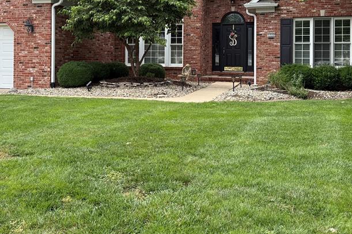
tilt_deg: +0.5
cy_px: 54
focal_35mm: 42
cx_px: 147
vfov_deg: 31.2
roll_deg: -0.4
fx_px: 411
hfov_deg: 46.2
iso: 100
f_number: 1.78
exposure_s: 1/1493
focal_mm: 6.76
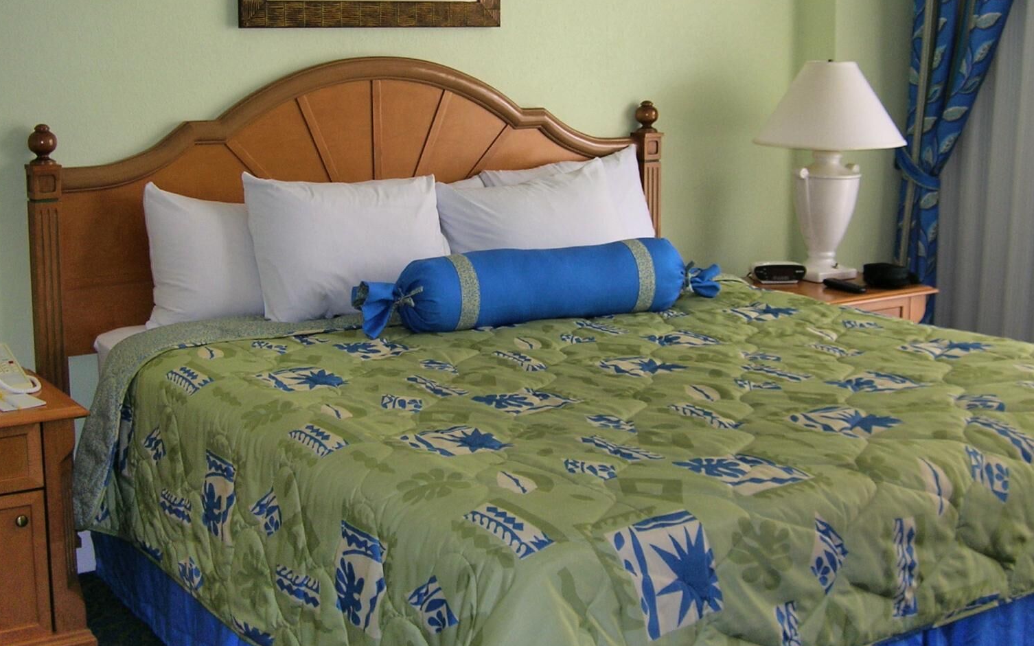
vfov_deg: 26.2
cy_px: 235
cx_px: 507
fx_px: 1381
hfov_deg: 41.1
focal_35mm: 49
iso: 50
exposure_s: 1/30
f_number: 2.9
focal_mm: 5.7
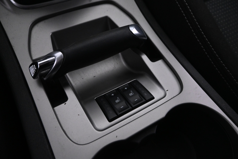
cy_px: 80
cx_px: 119
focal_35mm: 24
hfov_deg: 73.7
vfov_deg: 53.1
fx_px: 159
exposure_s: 1/60
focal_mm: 16
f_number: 4
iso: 3200
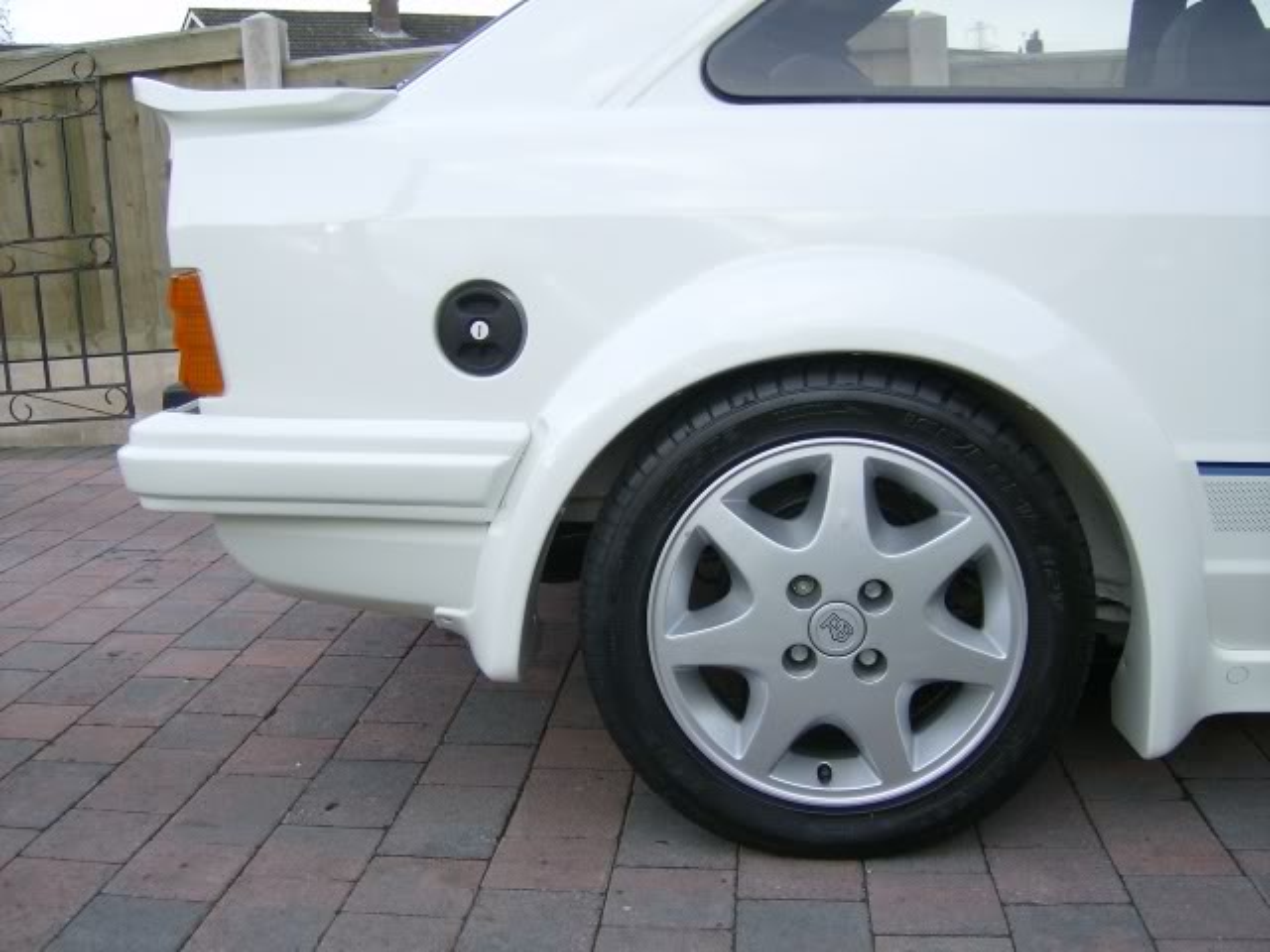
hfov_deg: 51.4
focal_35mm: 36
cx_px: 635
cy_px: 476
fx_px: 1321
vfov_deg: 39.7
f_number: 2.8
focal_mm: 6
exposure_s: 1/249
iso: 100
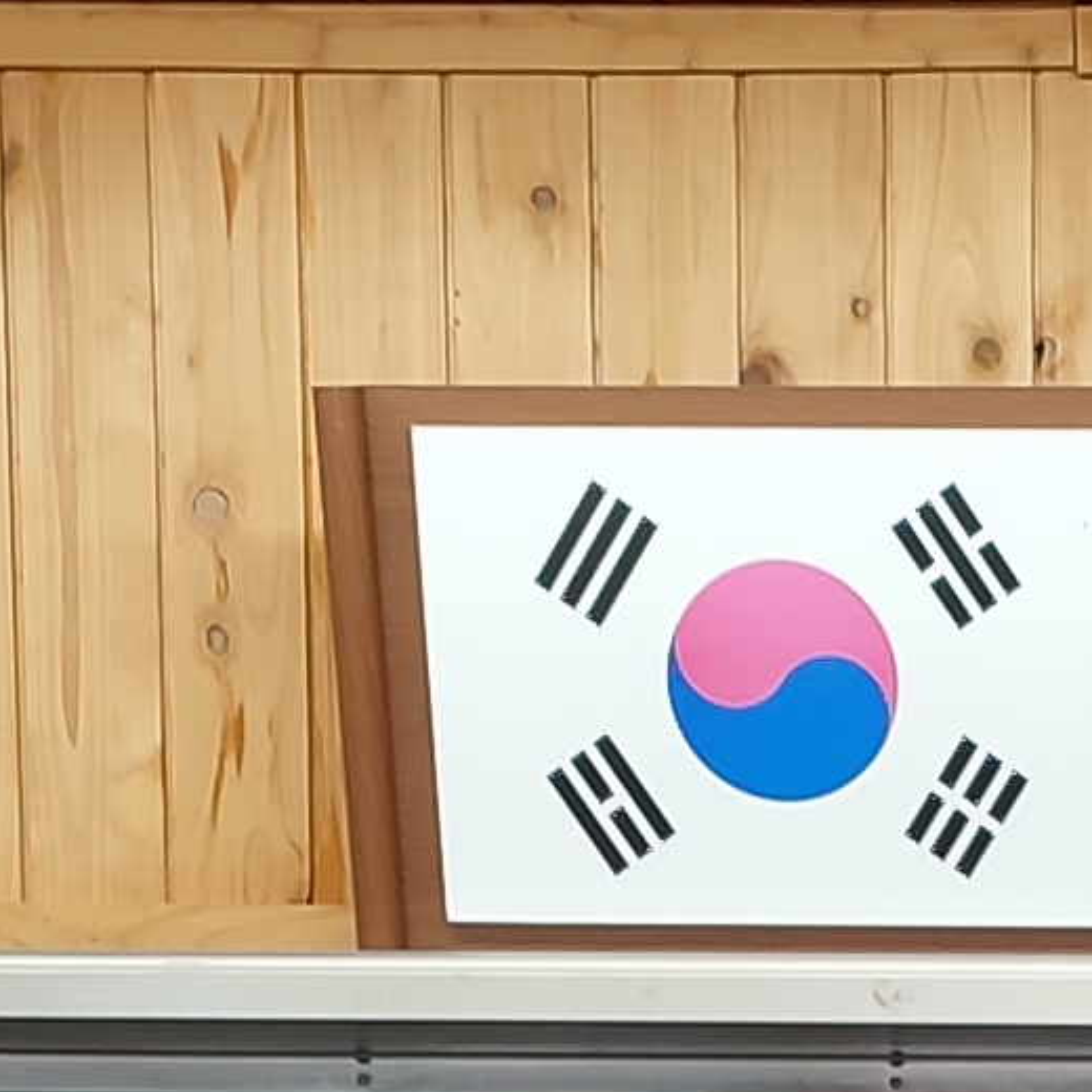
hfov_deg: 9.9
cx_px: 1772
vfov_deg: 9.2
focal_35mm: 170
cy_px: 2610
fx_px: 6067
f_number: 1.9
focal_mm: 6.04
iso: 112
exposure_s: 1/60
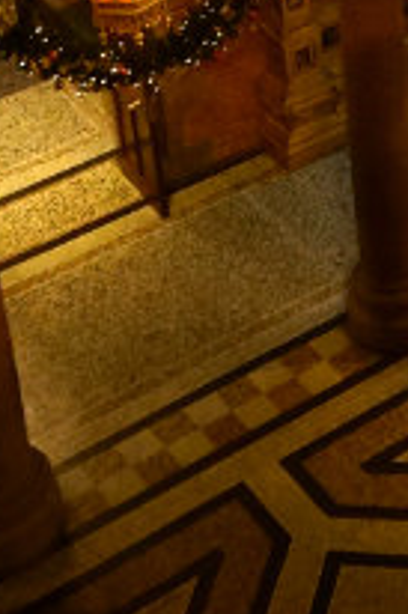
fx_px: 1788
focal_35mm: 105
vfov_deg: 17.4
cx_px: 658
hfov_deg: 12.2
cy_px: -325
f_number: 4
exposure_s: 1/60
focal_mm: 16
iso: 2000
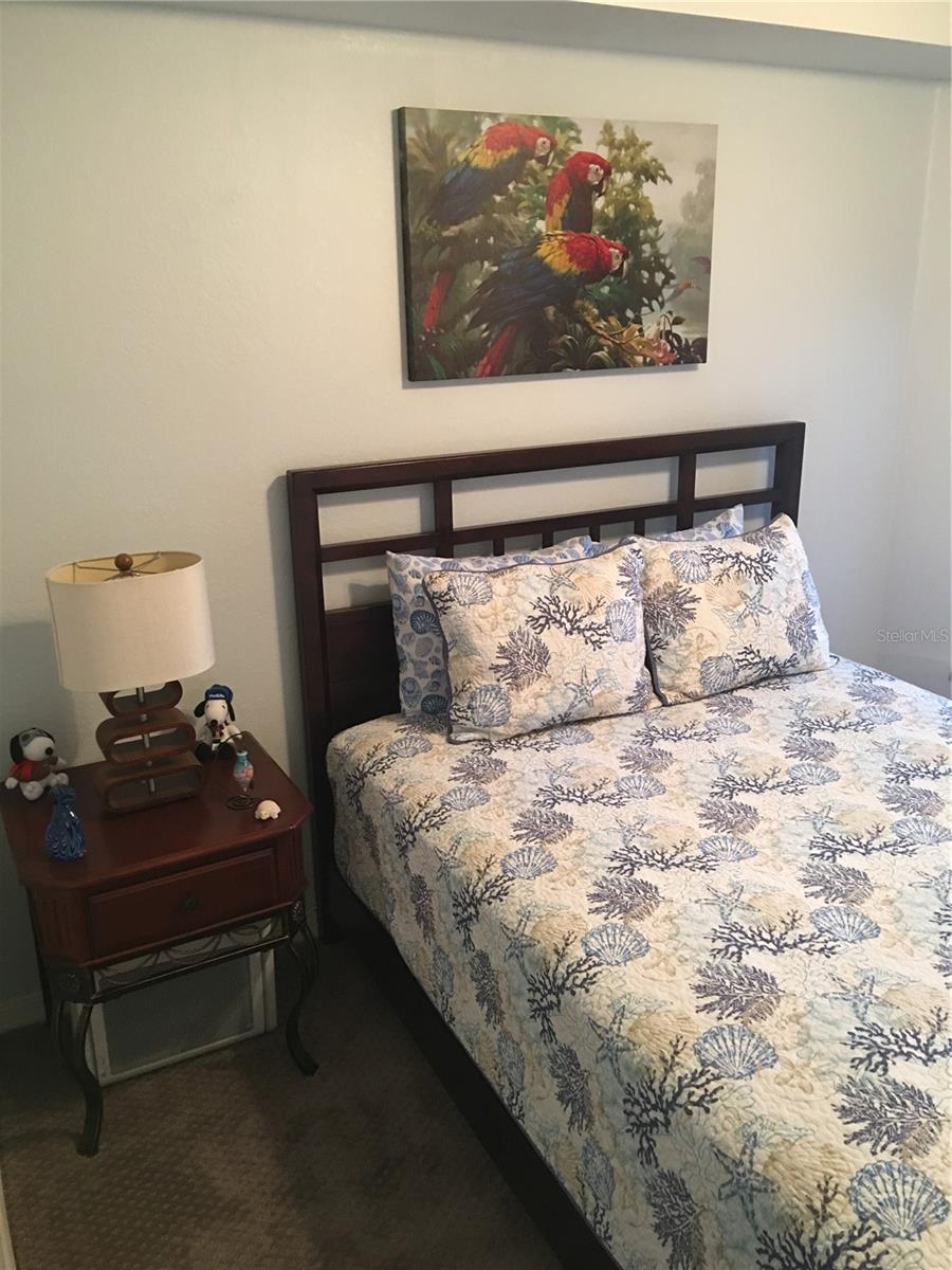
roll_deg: +1.4
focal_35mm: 29
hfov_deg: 48.2
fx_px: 1063
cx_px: 476
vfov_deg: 61.7
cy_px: 635
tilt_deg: -18.1
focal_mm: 4.15
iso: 100
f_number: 2.2
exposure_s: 1/8
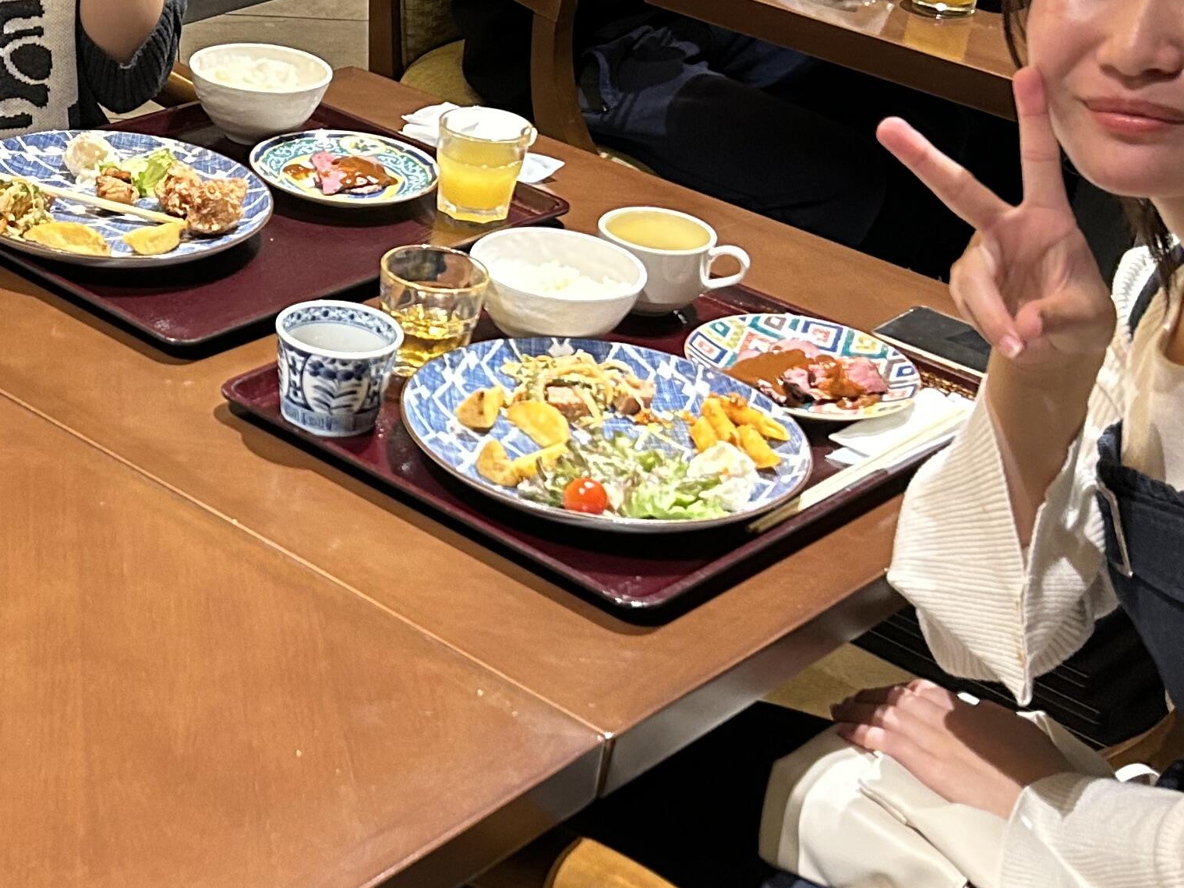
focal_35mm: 69
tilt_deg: -27.1
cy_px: 331
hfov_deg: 27.1
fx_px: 2360
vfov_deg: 21.3
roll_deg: -2.9
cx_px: 94
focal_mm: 5.7
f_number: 1.5
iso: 400
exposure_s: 1/60
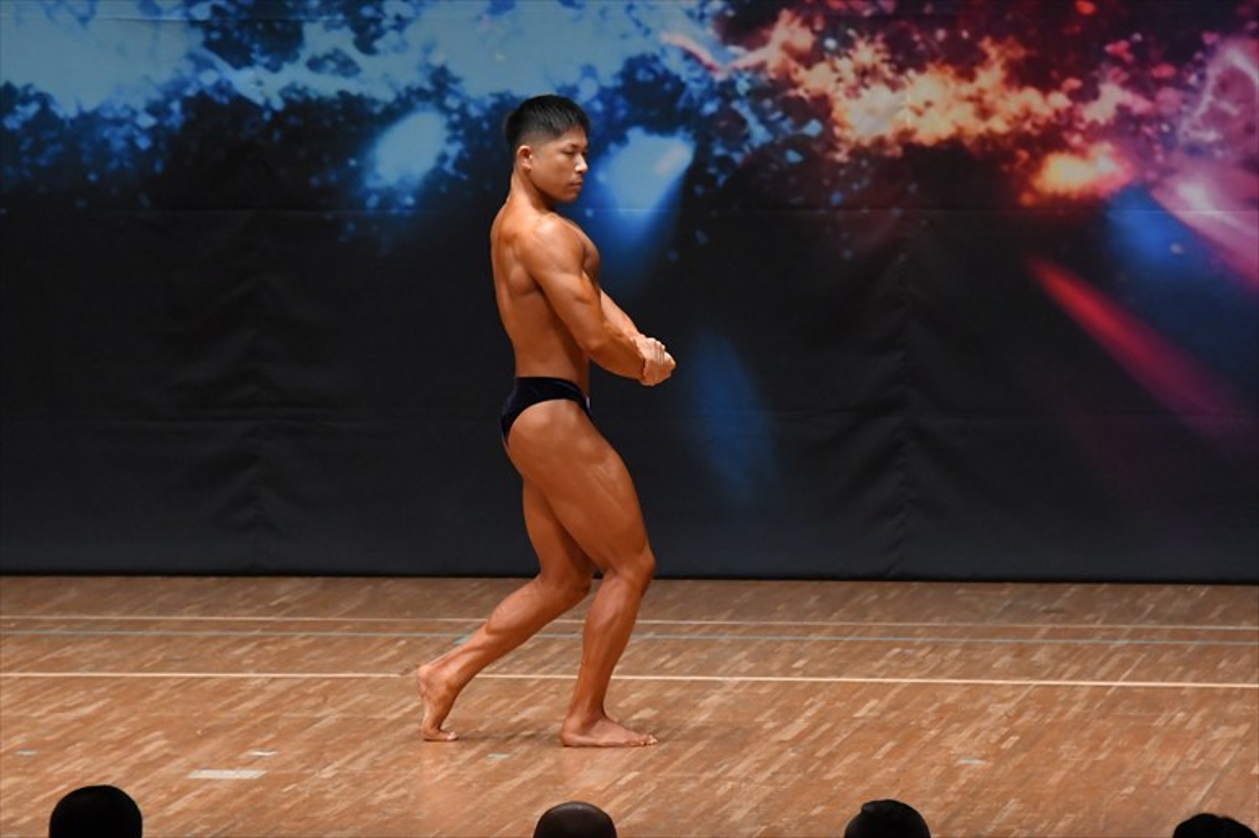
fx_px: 8914
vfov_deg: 5.4
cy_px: 419
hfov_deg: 8.1
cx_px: 630
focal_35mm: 255
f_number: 5.6
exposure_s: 1/400
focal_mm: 170
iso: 5000
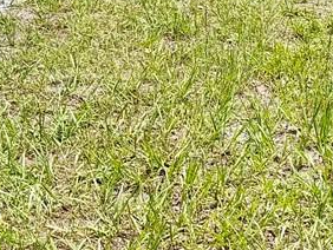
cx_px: 190
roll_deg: +1.3
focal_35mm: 136
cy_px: -193
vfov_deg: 10.3
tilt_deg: -3.4
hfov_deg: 14.5
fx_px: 1309
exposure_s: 1/2611
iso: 80
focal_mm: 6.76
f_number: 1.78
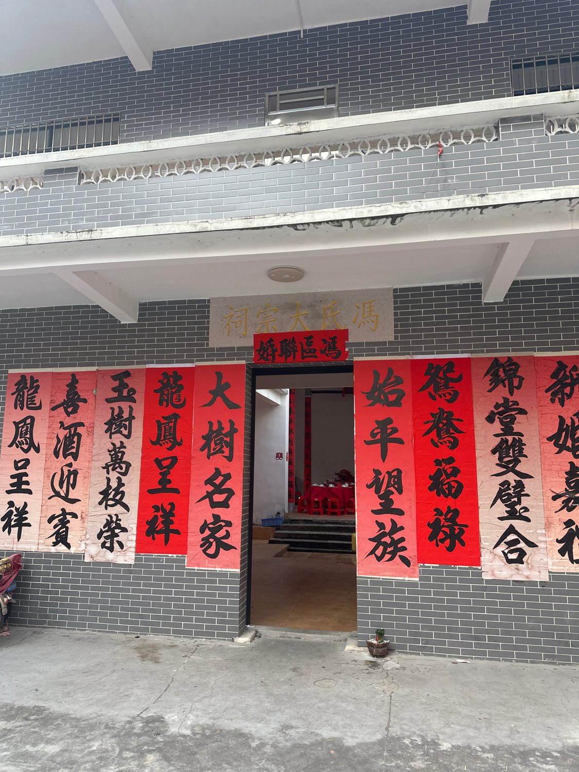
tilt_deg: +9.1
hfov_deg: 56.8
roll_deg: -1.3
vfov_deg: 71.6
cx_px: 290
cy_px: 386
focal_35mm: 24
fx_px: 535
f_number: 1.78
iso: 100
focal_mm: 6.86
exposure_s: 1/121
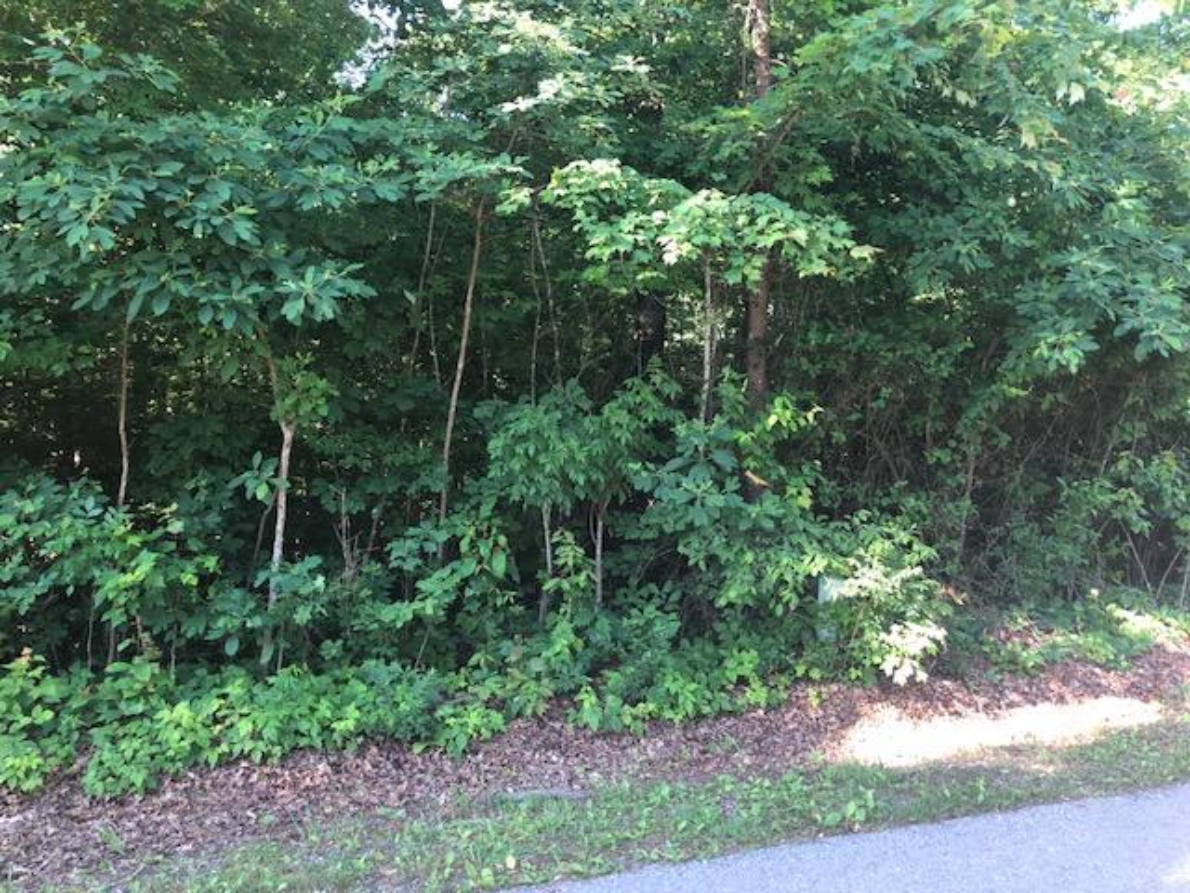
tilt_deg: -1.6
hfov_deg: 63.4
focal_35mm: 28
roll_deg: +1.5
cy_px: 446
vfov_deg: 49.7
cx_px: 595
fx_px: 963
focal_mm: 4
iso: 64
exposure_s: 1/120
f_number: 1.8
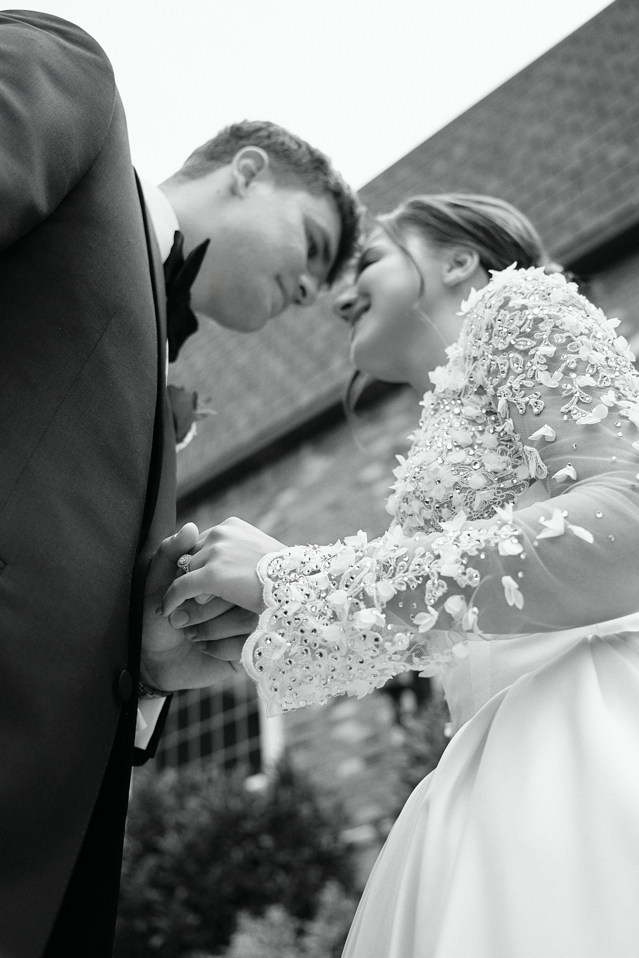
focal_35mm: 31
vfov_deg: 60.3
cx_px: 320
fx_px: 825
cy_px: 479
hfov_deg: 42.3
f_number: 2.8
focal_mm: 31
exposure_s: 1/2500
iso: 400
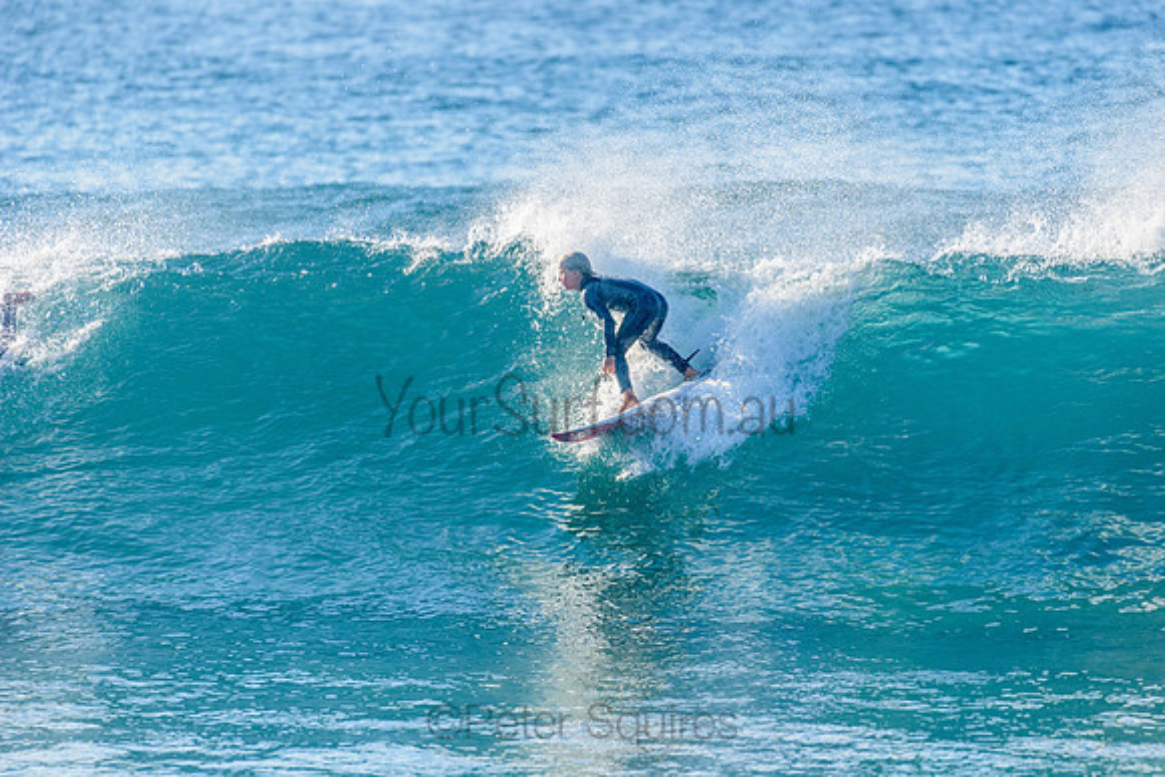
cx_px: 582
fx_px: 16184
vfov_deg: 2.8
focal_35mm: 500
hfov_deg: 4.1
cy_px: 388
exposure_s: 1/2000
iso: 400
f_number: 5.6
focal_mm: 500
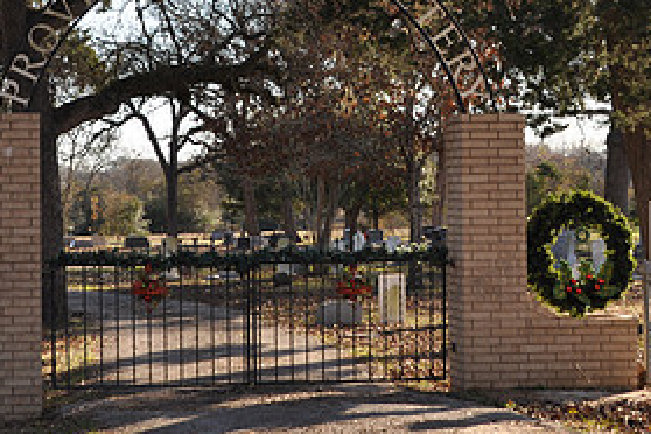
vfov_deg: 12.5
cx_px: 259
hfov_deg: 18.7
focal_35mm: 109
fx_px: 1972
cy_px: 148
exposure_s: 1/200
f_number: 7.1
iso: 200
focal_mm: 35
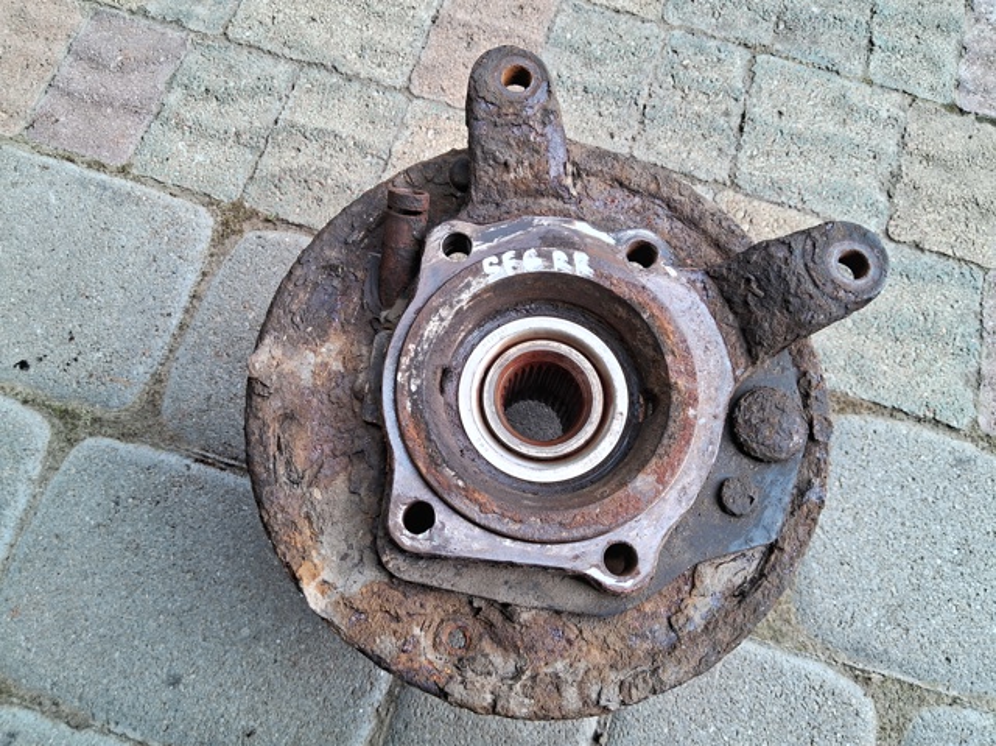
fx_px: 748
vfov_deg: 53.0
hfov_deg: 67.3
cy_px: 373
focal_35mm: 26
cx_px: 498
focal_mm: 3.98
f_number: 1.8
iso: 32
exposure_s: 1/50
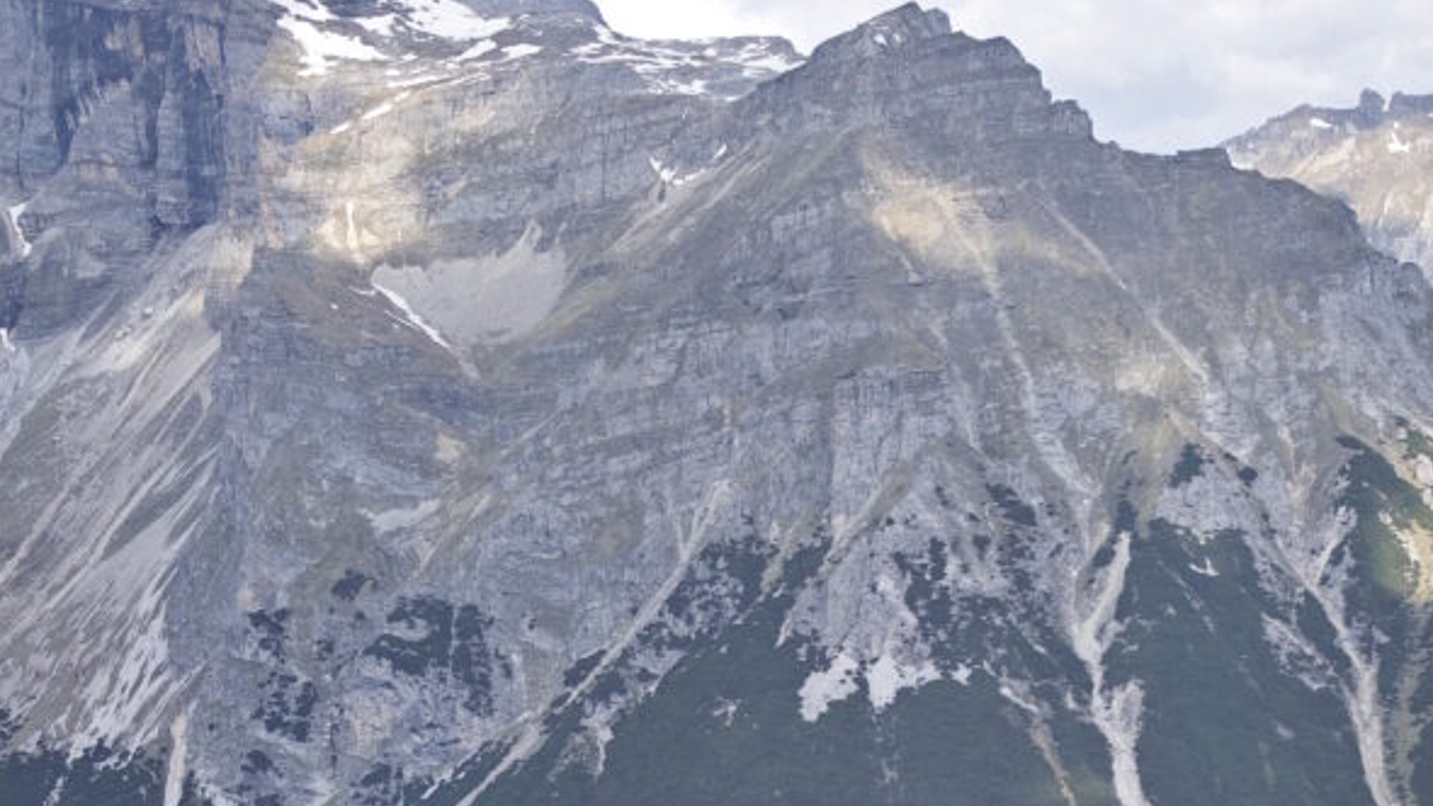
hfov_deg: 24.5
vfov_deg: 13.5
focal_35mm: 87
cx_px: 734
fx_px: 3306
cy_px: 969
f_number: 2
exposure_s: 1/1208
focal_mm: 8.72
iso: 50
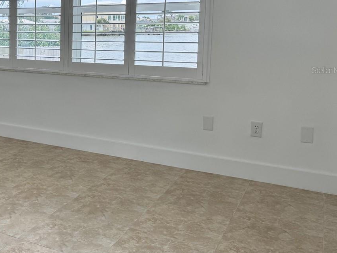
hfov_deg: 39.1
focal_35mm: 45
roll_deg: +0.1
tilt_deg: -6.7
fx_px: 438
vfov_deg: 31.7
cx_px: 33
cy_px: 70
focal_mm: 6.76
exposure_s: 1/700
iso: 80
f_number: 1.78
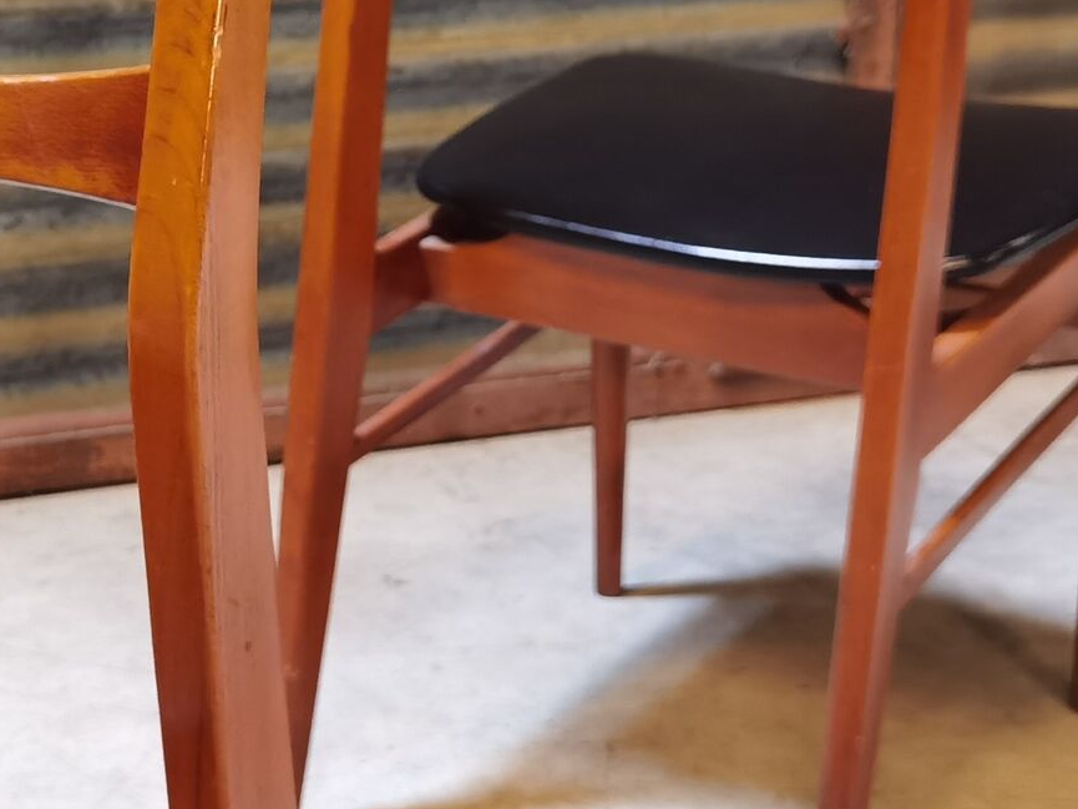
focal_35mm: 74
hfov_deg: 26.0
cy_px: 329
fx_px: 2305
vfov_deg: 19.9
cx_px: 275
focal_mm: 6.71
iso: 500
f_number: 1.9
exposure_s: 1/33.3
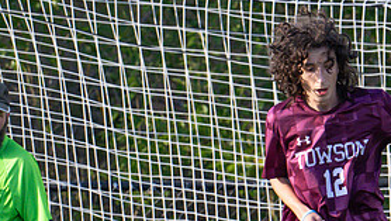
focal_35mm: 1614
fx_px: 16750
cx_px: 316
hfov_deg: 1.3
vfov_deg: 0.8
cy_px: 221
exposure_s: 1/2500
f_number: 4.5
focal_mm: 400
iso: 1600
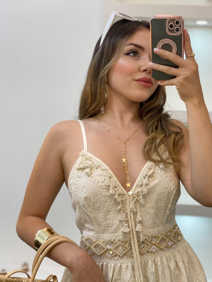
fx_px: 482
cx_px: 113
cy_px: 153
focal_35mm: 59
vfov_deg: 32.7
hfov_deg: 24.8
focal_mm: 6
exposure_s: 1/100
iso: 100
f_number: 2
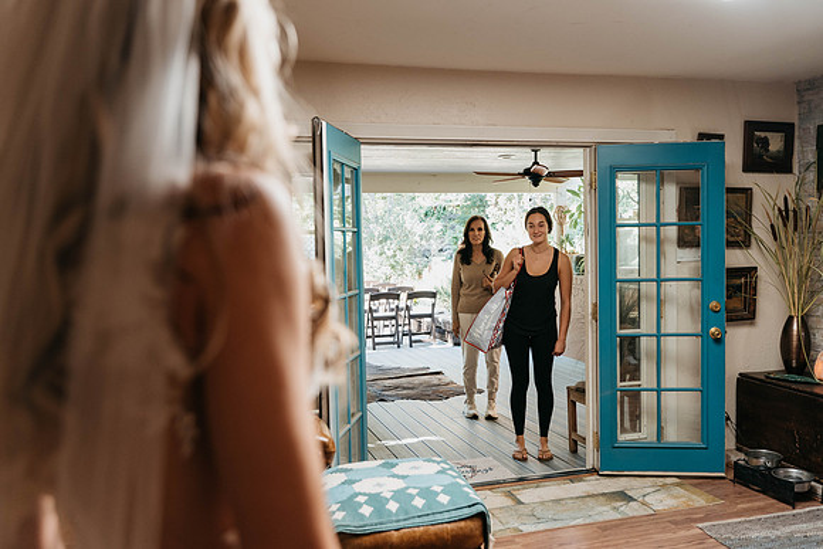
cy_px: 274
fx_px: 732
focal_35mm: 32
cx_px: 412
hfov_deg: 58.7
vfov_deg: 41.1
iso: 1000
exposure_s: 1/250
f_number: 2.8
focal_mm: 32
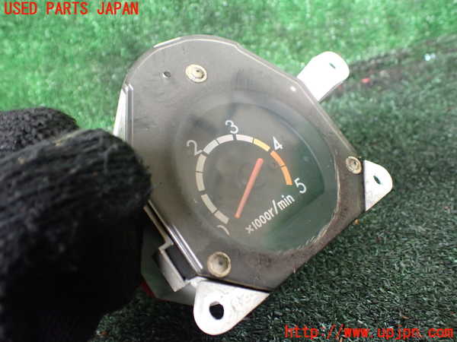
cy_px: 171
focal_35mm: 30
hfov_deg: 60.0
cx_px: 228
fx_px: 396
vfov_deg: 46.8
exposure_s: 1/125
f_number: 2.3
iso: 500
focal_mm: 5.4
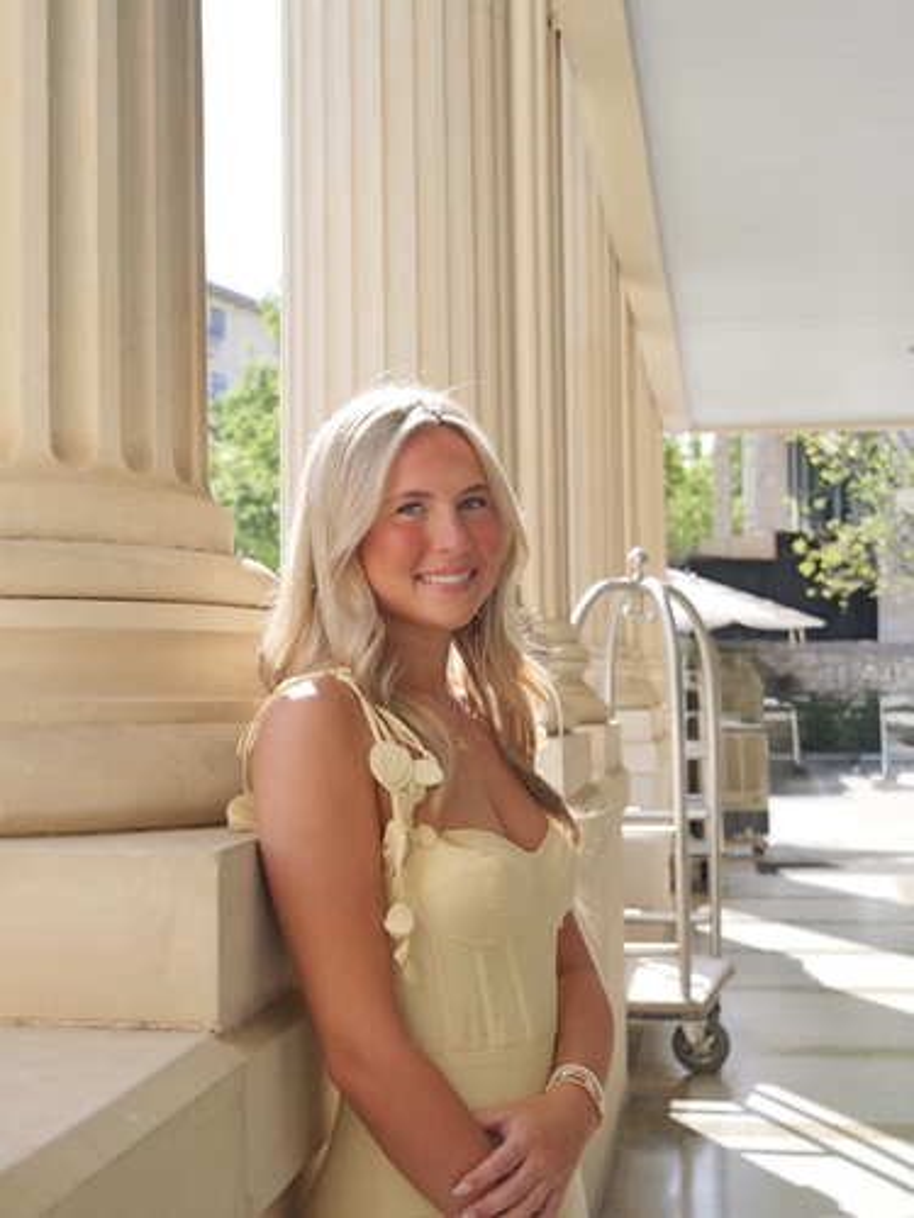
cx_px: 457
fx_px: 1971
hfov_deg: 26.1
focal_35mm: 56
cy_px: 609
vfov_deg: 34.3
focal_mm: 28
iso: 100
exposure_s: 1/250
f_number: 3.6
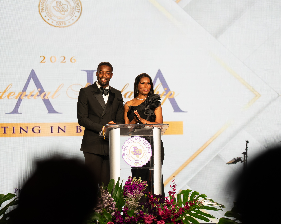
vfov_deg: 8.4
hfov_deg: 10.5
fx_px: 1530
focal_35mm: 184
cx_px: 144
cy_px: 112
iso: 250
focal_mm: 163
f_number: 2.8
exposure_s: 1/125
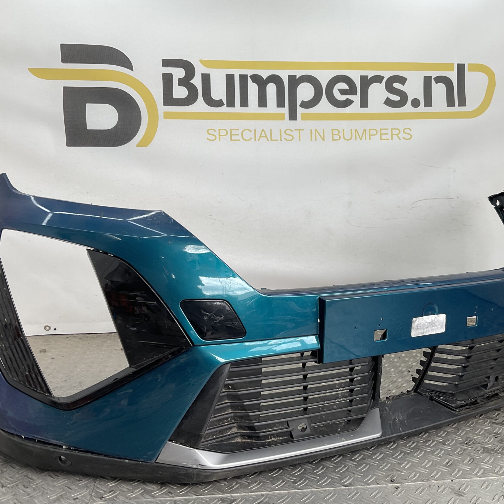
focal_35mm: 35
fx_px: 577
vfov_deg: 47.2
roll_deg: -0.1
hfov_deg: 47.2
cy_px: 256
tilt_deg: -5.4
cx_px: 270
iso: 16
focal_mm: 3
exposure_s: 1/156
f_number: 1.8
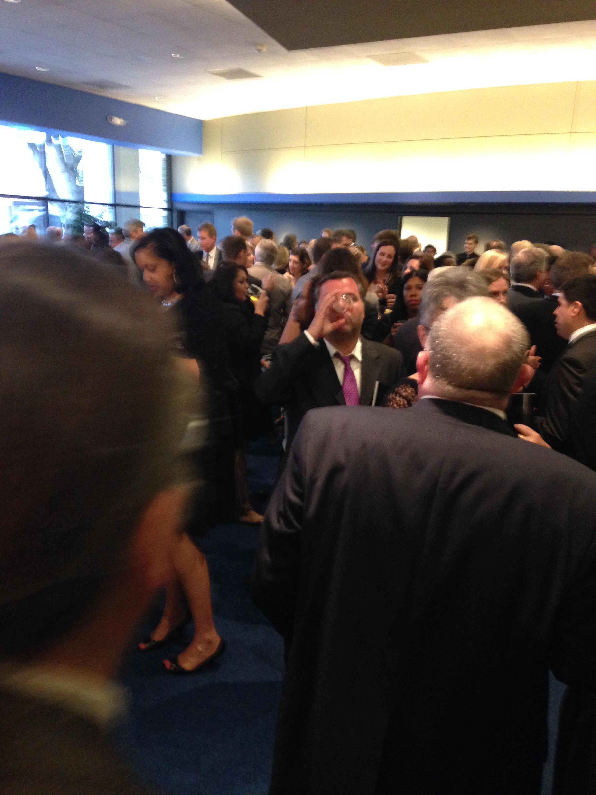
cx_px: 298
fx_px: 758
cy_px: 398
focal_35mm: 33
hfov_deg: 42.9
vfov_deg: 55.4
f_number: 2.4
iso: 400
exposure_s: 1/17
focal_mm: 4.12
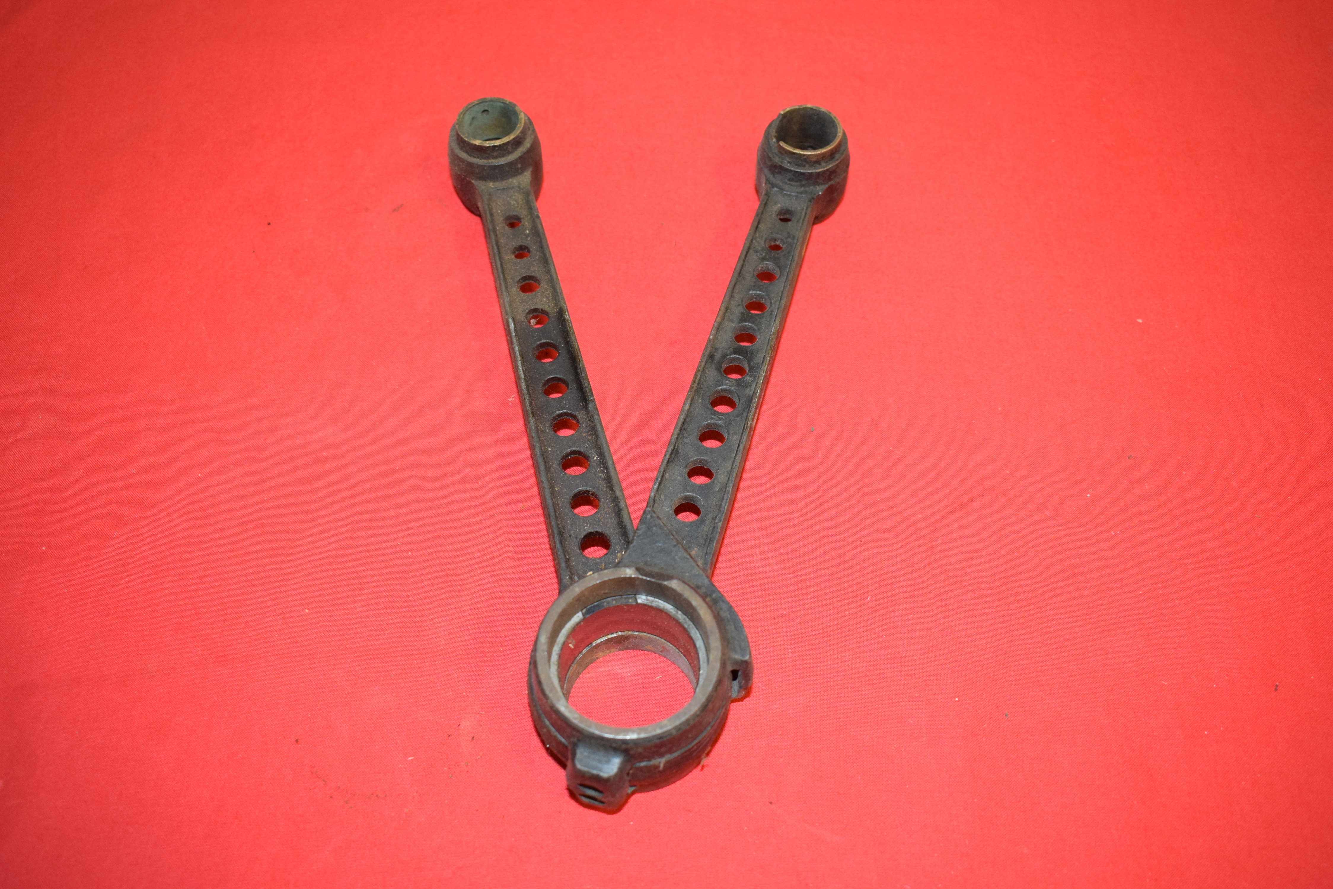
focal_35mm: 34
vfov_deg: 38.4
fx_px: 1278
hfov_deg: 55.1
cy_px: 444
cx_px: 666
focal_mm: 23
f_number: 5
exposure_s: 1/125
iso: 2000
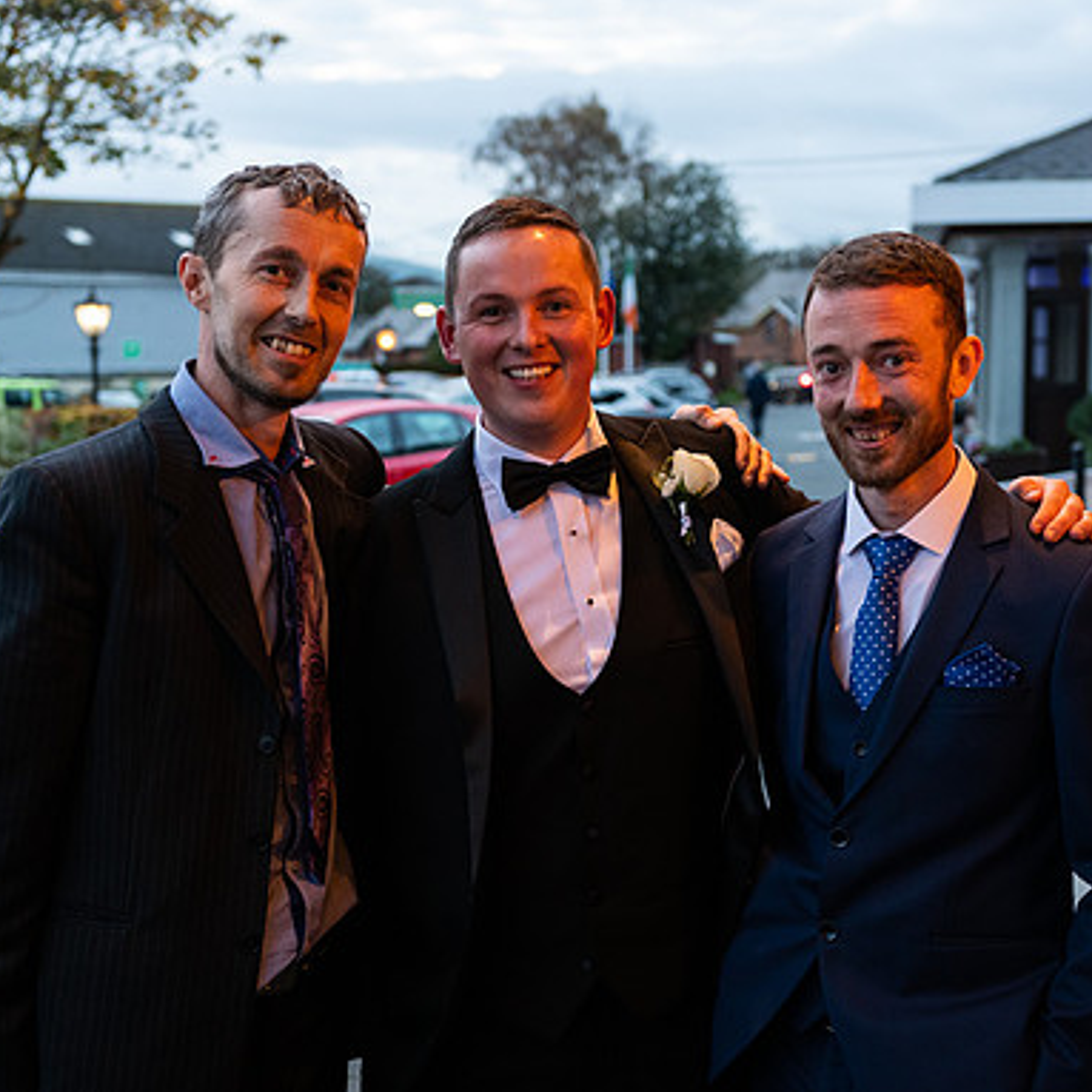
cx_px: 559
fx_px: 2070
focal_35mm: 58
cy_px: 546
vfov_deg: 29.6
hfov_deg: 29.6
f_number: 3.5
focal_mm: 45
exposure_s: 1/160
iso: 800
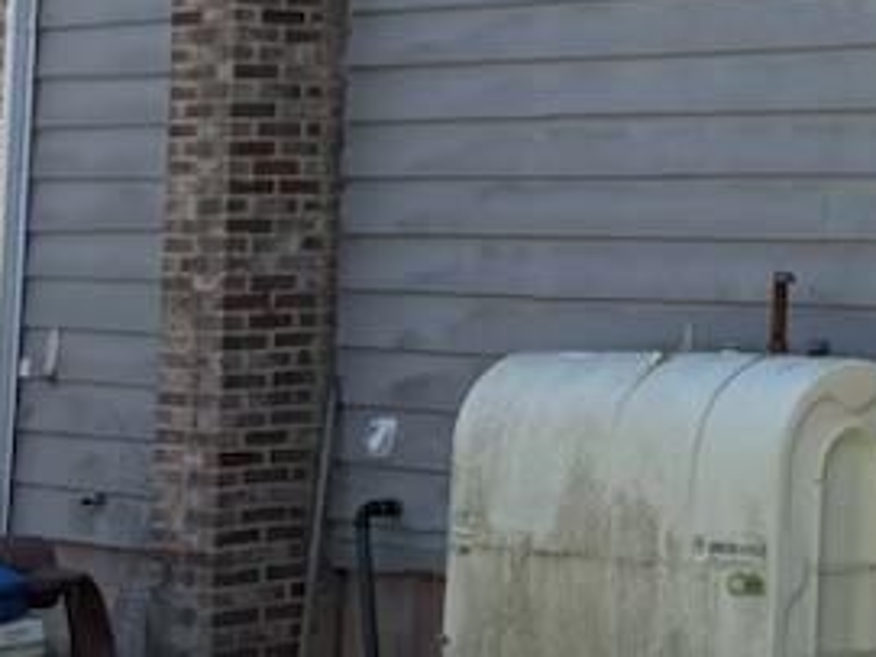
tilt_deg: +8.5
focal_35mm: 123
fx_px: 3111
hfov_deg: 15.1
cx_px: 1232
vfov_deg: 11.7
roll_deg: +1.3
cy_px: -220
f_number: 1.6
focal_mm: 5.96
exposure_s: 1/1337
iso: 64
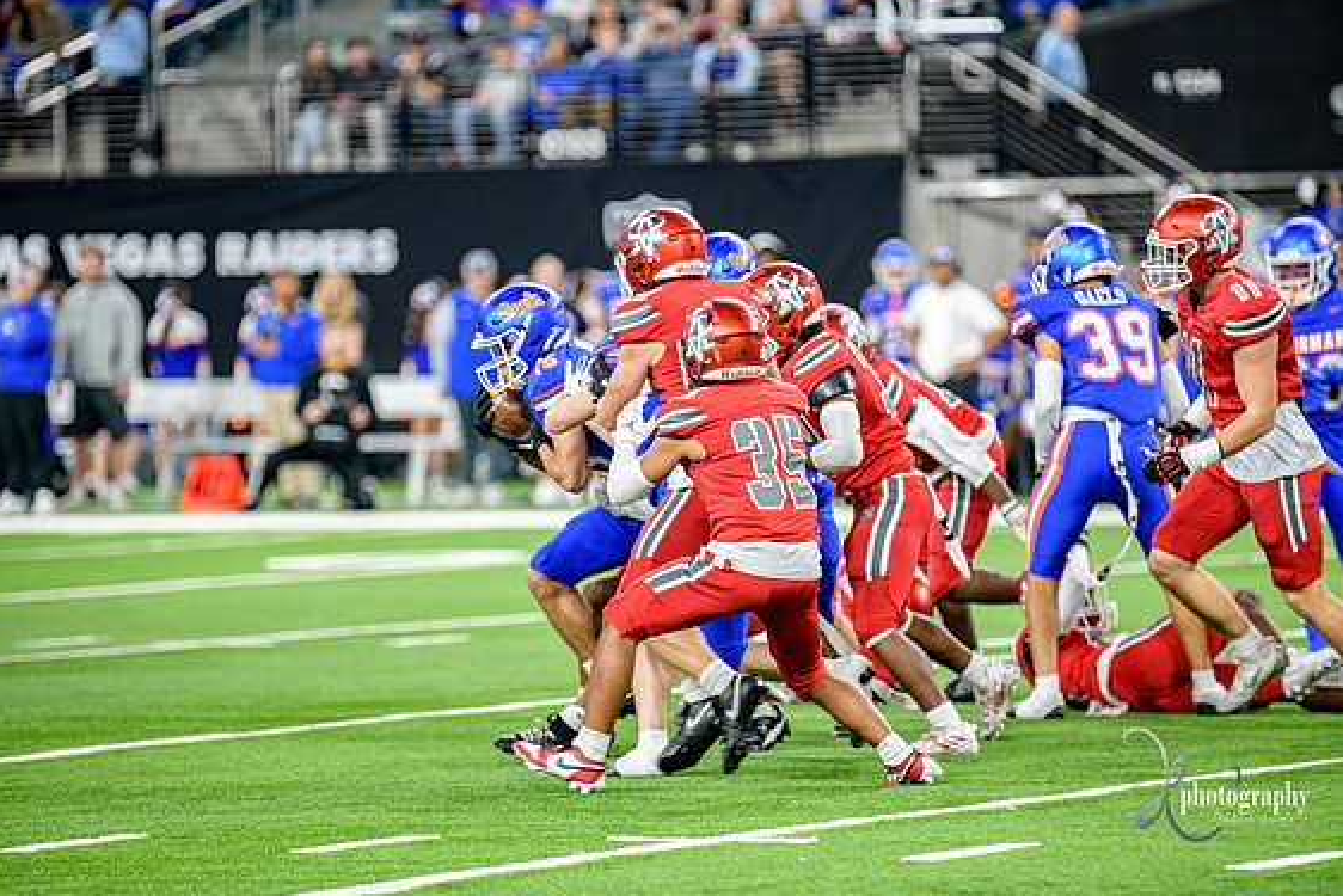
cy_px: 441
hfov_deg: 9.1
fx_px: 8470
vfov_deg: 6.1
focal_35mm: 227
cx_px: 686
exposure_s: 1/400
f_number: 2.8
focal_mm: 220
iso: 1250
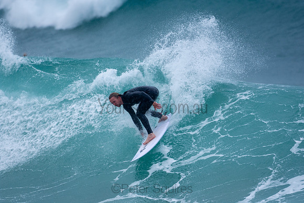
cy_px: 102
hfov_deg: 2.9
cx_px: 152
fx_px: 6081
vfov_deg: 1.9
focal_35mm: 720
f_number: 5.6
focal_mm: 480
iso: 250
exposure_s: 1/500
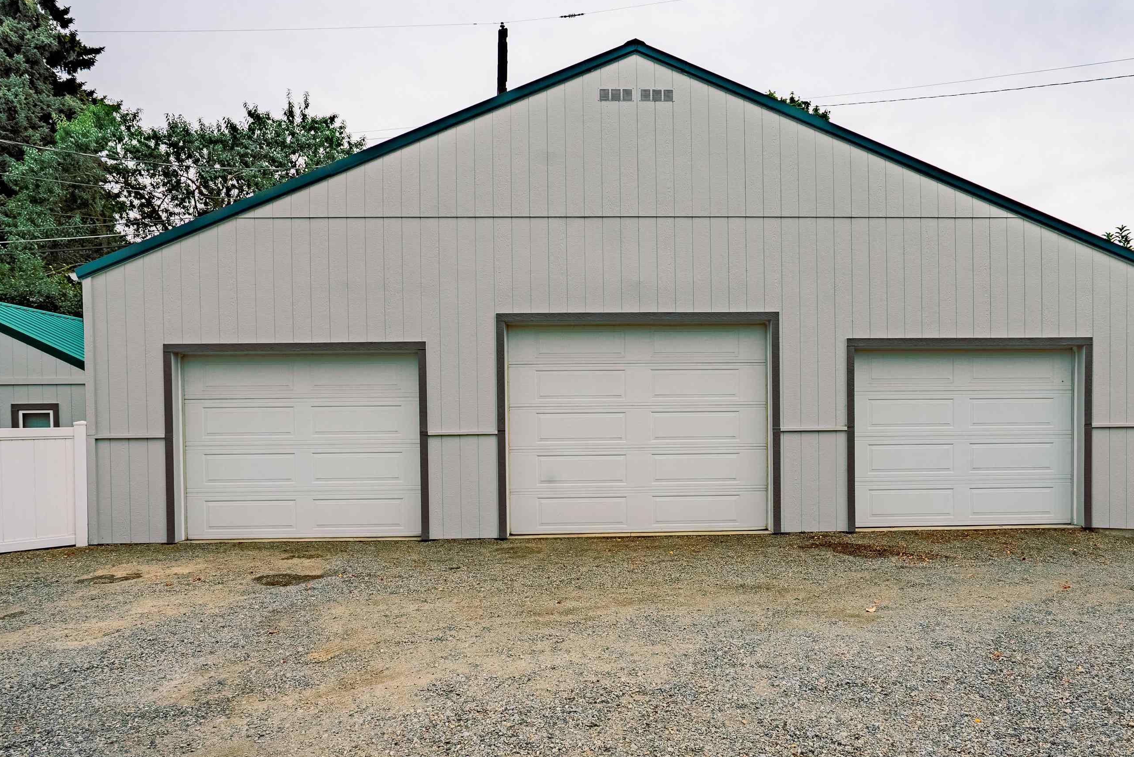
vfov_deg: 51.2
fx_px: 788
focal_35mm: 25
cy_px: 433
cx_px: 603
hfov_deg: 71.4
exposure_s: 1/8000
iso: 400
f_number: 8
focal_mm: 21
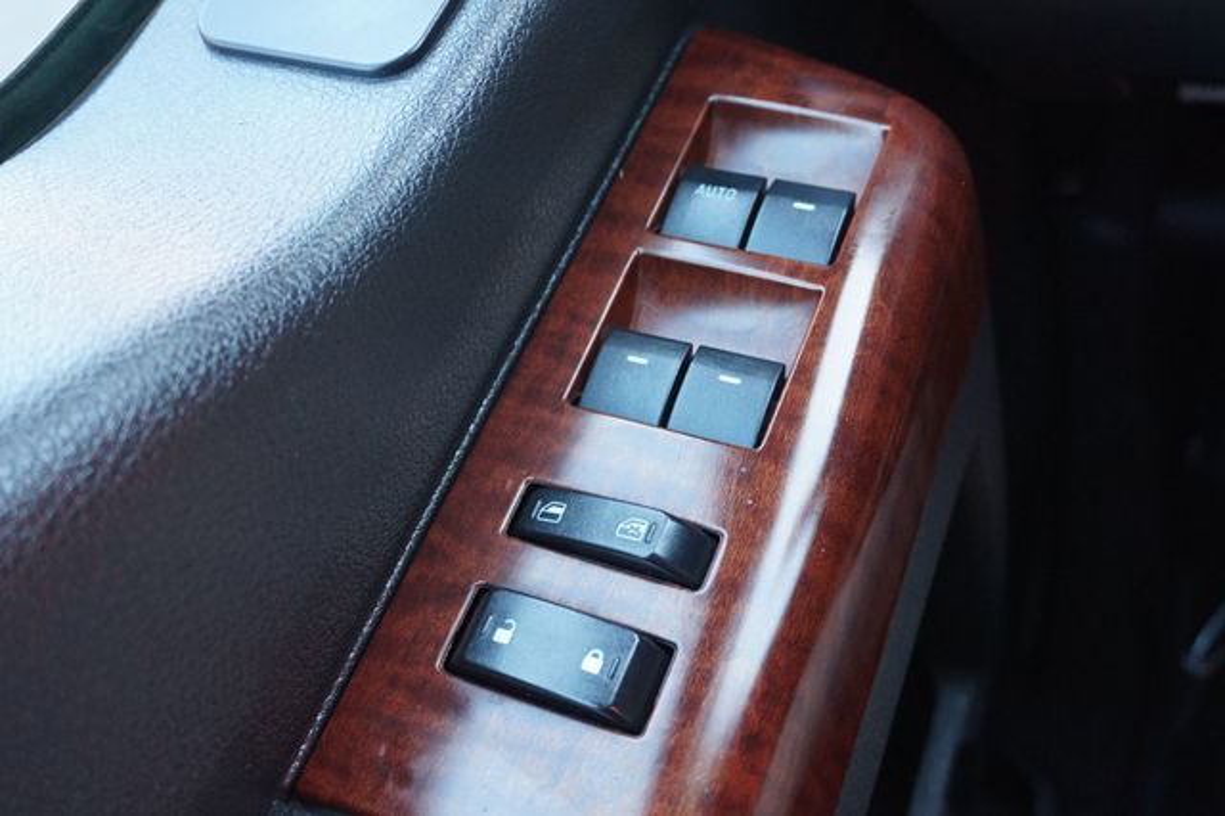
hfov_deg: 49.6
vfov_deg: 34.2
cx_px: 612
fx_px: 1326
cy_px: 408
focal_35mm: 39
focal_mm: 26
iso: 1250
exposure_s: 1/60
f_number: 4.5
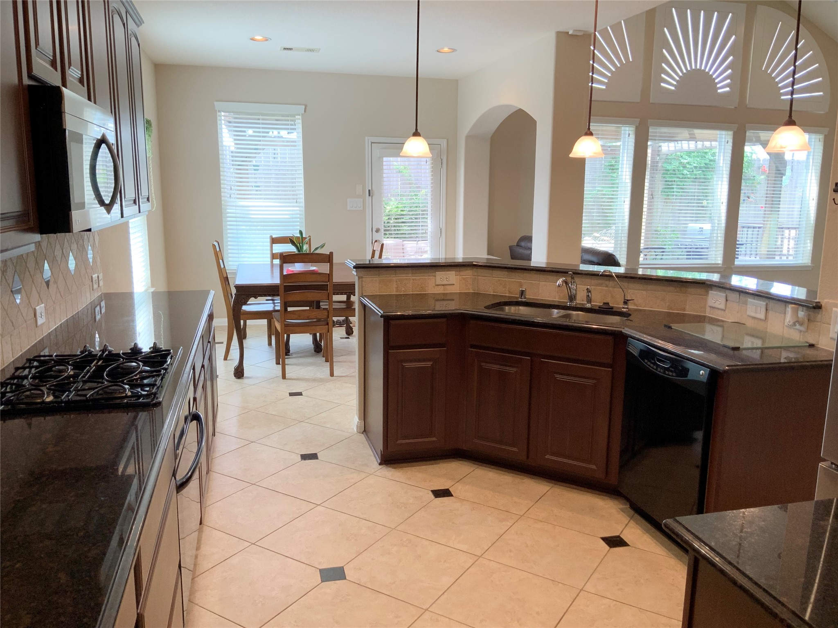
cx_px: 419
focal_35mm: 29
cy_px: 314
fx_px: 702
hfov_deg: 61.7
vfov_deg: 48.2
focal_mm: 3
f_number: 1.8
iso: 40
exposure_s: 1/60
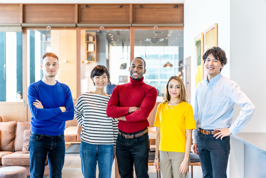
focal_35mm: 46
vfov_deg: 29.4
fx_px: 338
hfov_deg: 43.0
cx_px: 133
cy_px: 89
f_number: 2.8
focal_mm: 45.7
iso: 400
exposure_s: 1/160
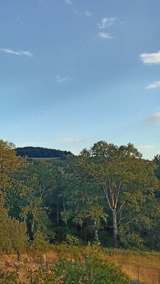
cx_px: -46
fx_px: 317
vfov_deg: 48.3
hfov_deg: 24.8
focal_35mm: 42
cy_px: 150
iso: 100
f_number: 1.8
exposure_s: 1/386
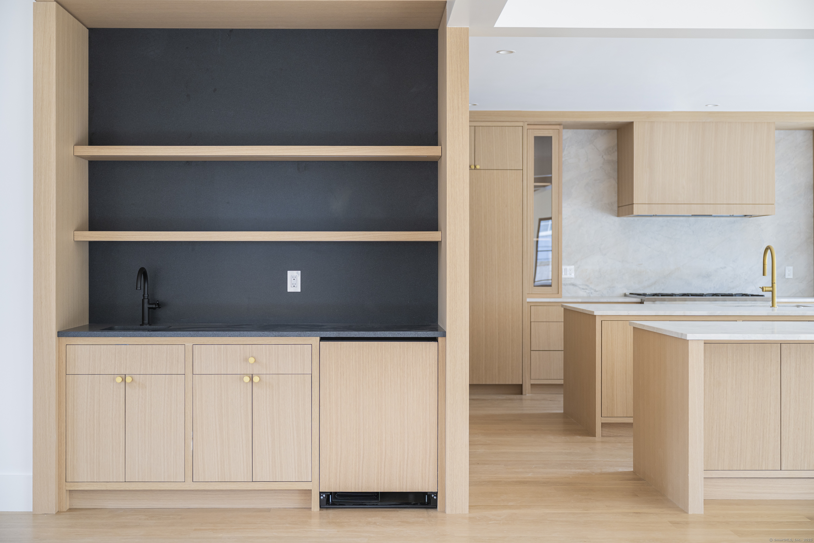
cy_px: 272
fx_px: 995
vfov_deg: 30.5
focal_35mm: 44
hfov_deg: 44.5
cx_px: 407
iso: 250
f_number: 2.8
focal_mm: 44
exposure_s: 1/50
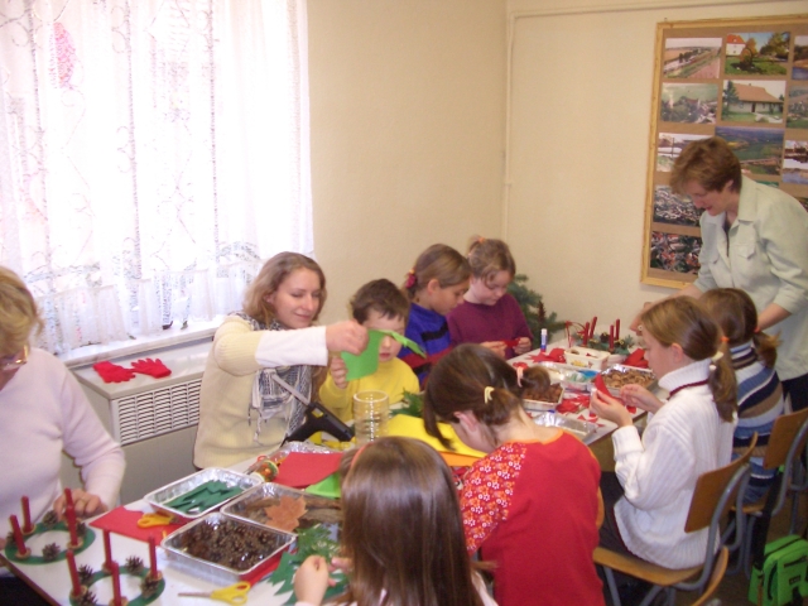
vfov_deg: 40.7
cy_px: 303
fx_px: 817
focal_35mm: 35
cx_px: 404
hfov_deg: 52.6
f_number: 2.6
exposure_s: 1/50
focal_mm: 5.8
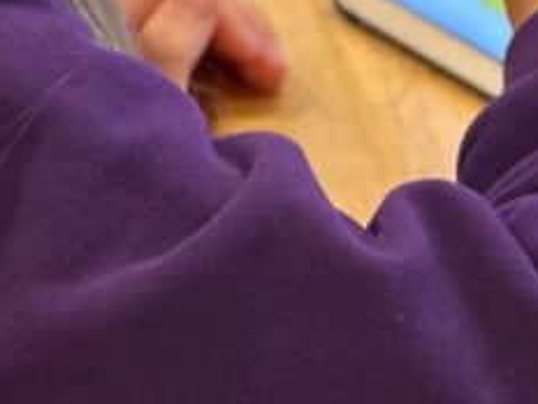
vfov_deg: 4.3
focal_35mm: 340
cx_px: 385
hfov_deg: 5.8
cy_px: -190
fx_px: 5284
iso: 160
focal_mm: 9
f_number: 2.8
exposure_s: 1/40
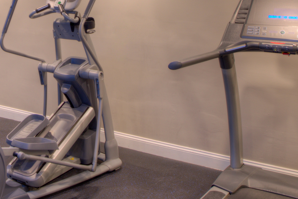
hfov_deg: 32.2
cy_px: 131
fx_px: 480
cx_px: 13
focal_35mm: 58
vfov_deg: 23.3
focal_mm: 24
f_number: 8
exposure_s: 1/5
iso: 1000
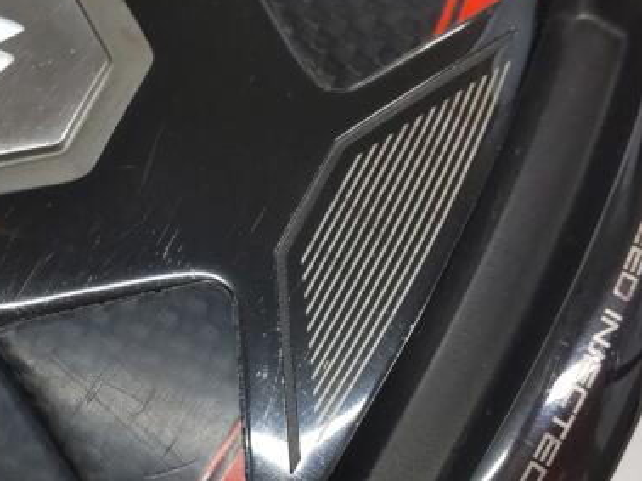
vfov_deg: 23.7
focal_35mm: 61
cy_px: 374
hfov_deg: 31.0
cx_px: 141
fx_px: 1131
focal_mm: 3.43
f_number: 2
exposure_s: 1/50
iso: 75
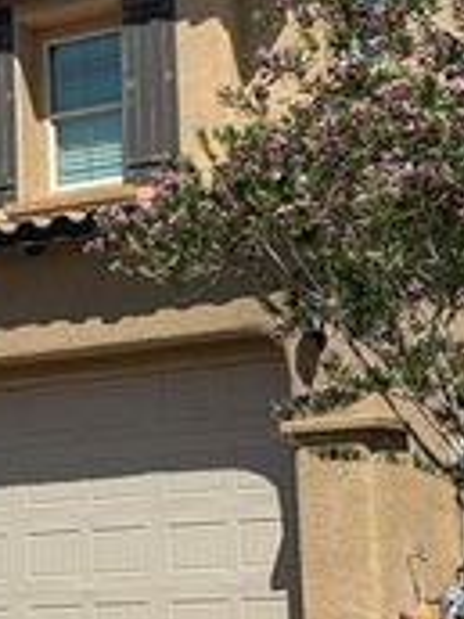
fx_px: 1662
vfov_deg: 21.1
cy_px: 333
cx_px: 216
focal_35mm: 93
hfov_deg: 15.9
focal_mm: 6.76
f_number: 1.78
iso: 80
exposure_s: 1/7092
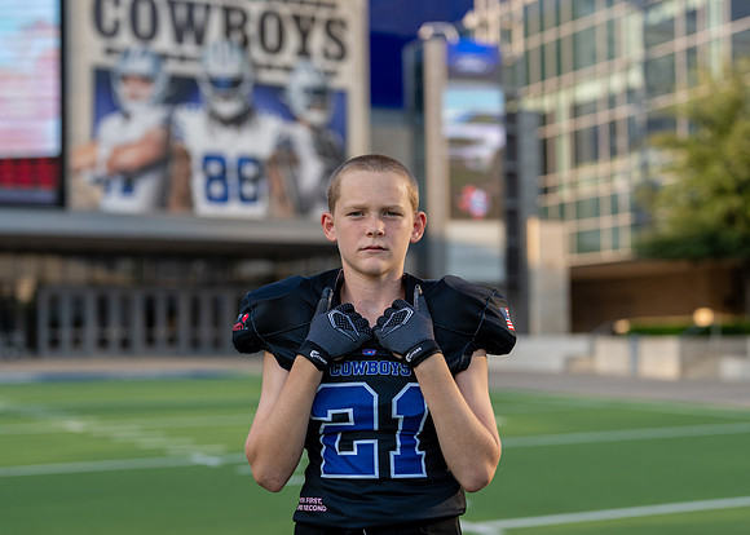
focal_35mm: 61
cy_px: 287
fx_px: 1292
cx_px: 367
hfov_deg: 32.4
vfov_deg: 23.4
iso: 100
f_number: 2
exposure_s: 1/1600
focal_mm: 50
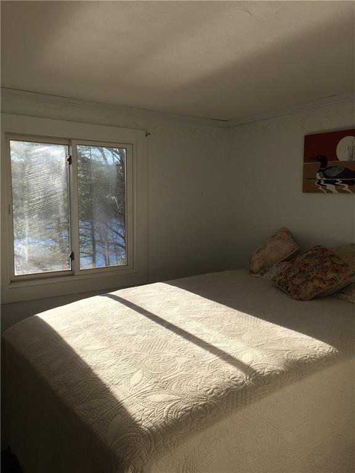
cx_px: 178
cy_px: 236
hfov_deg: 48.2
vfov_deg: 61.7
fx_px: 397
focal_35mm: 29
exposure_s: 1/1068
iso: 32
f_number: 2.2
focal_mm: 4.15
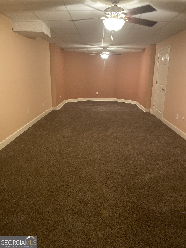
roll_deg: -0.8
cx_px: 93
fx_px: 186
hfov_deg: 53.1
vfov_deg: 67.3
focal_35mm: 26
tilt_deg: -15.3
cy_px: 124
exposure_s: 1/30
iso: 640
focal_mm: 4.25
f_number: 1.8
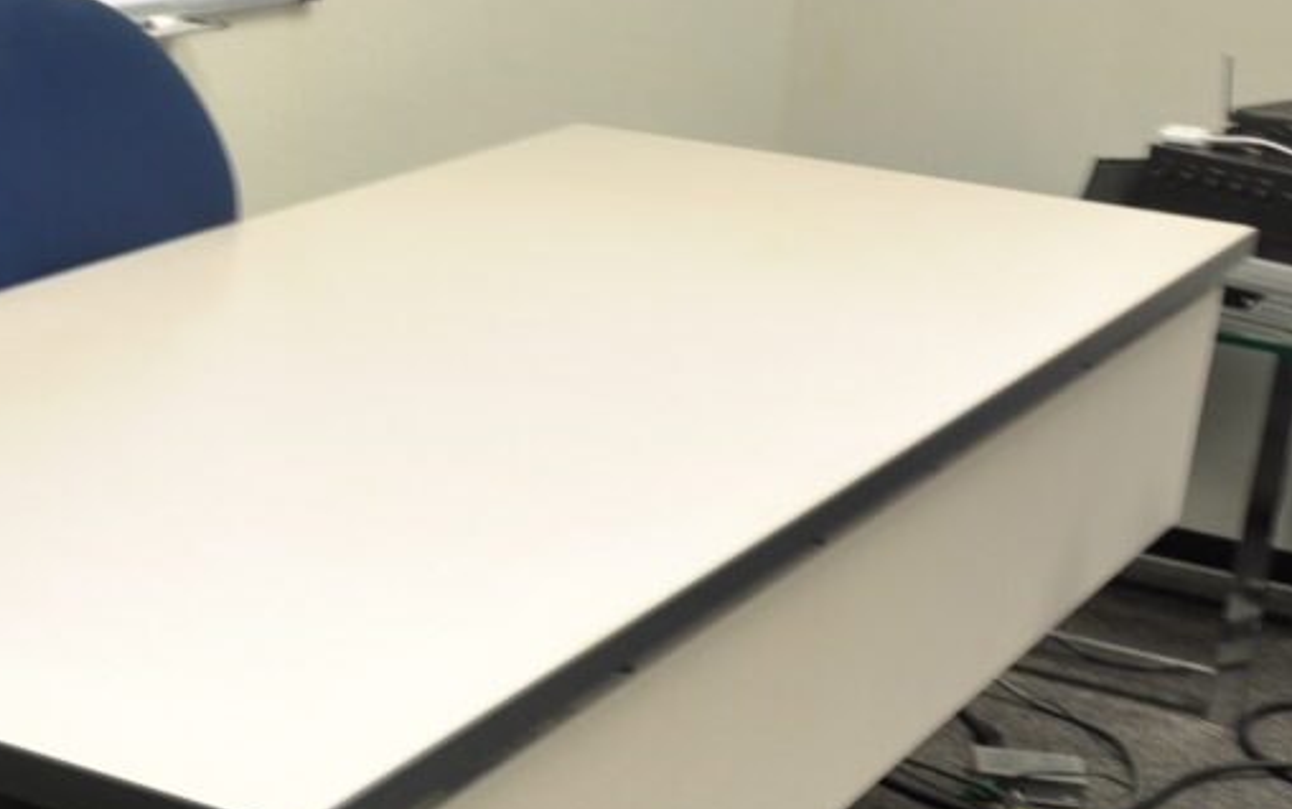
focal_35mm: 80
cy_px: 730
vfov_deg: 16.1
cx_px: 326
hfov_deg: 25.5
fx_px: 2818
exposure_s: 1/6
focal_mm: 26
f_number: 4
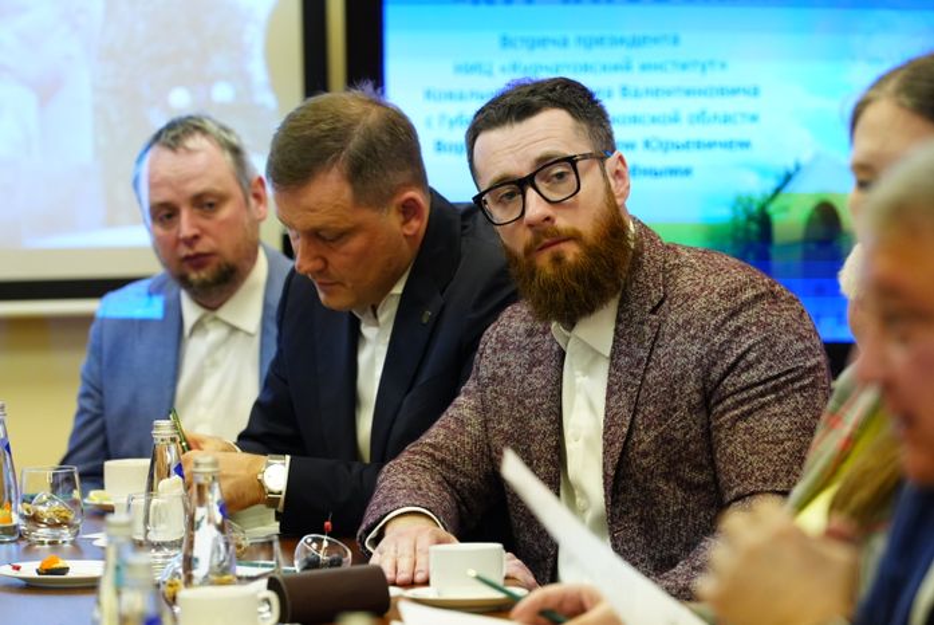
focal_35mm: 200
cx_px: 467
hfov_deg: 10.3
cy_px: 312
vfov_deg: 6.9
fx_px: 5193
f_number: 5
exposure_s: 1/125
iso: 2500
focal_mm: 200
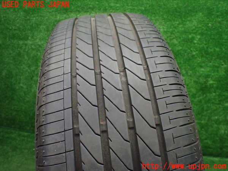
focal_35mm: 30
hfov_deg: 60.0
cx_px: 114
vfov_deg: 46.8
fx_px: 198
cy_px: 86
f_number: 2.3
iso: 500
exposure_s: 1/125
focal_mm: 5.4
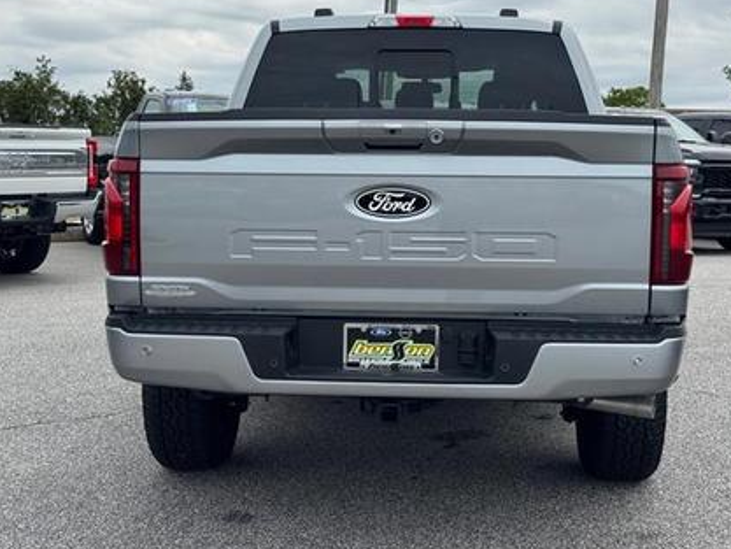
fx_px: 1225
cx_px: 380
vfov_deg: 25.2
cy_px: 228
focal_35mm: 58
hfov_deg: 33.2
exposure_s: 1/4049
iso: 64
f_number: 1.78
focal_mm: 6.76
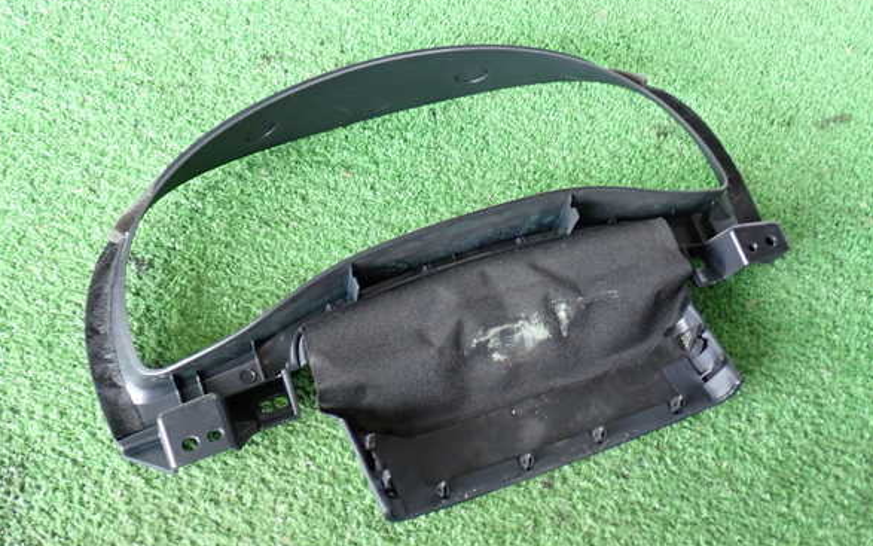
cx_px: 434
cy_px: 277
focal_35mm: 39
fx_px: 928
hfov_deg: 50.4
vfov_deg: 32.8
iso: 320
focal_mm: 6.37
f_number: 2.5
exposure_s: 1/40
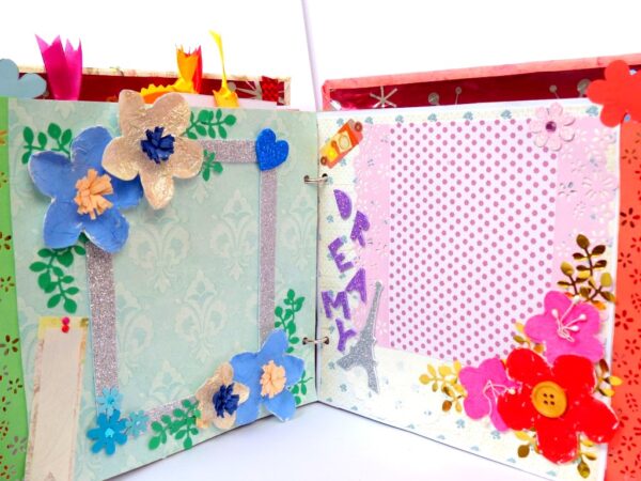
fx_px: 630
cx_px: 320
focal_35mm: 34
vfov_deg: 41.8
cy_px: 240
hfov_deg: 54.0
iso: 100
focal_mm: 6.2
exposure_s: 1/100
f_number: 2.8
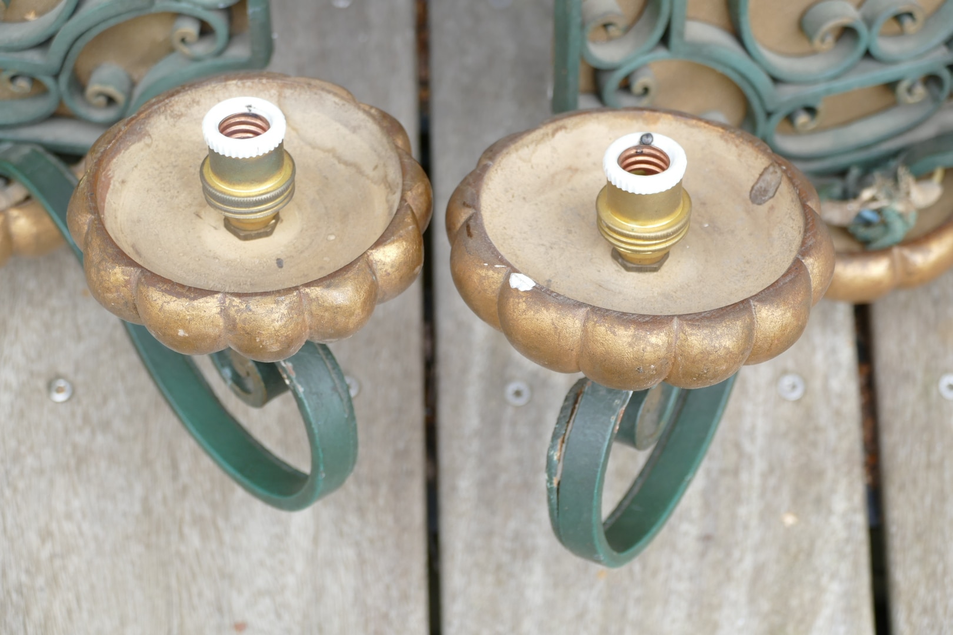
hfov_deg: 16.8
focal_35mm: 122
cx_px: 476
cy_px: 318
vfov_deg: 11.2
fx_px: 3229
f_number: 3.9
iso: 160
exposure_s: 1/80
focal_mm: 44.41
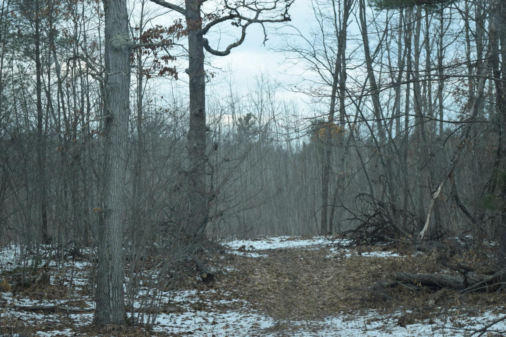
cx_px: 253
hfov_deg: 24.6
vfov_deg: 16.6
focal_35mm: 82
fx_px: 1159
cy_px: 168
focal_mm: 55
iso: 400
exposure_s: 1/160
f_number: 6.3
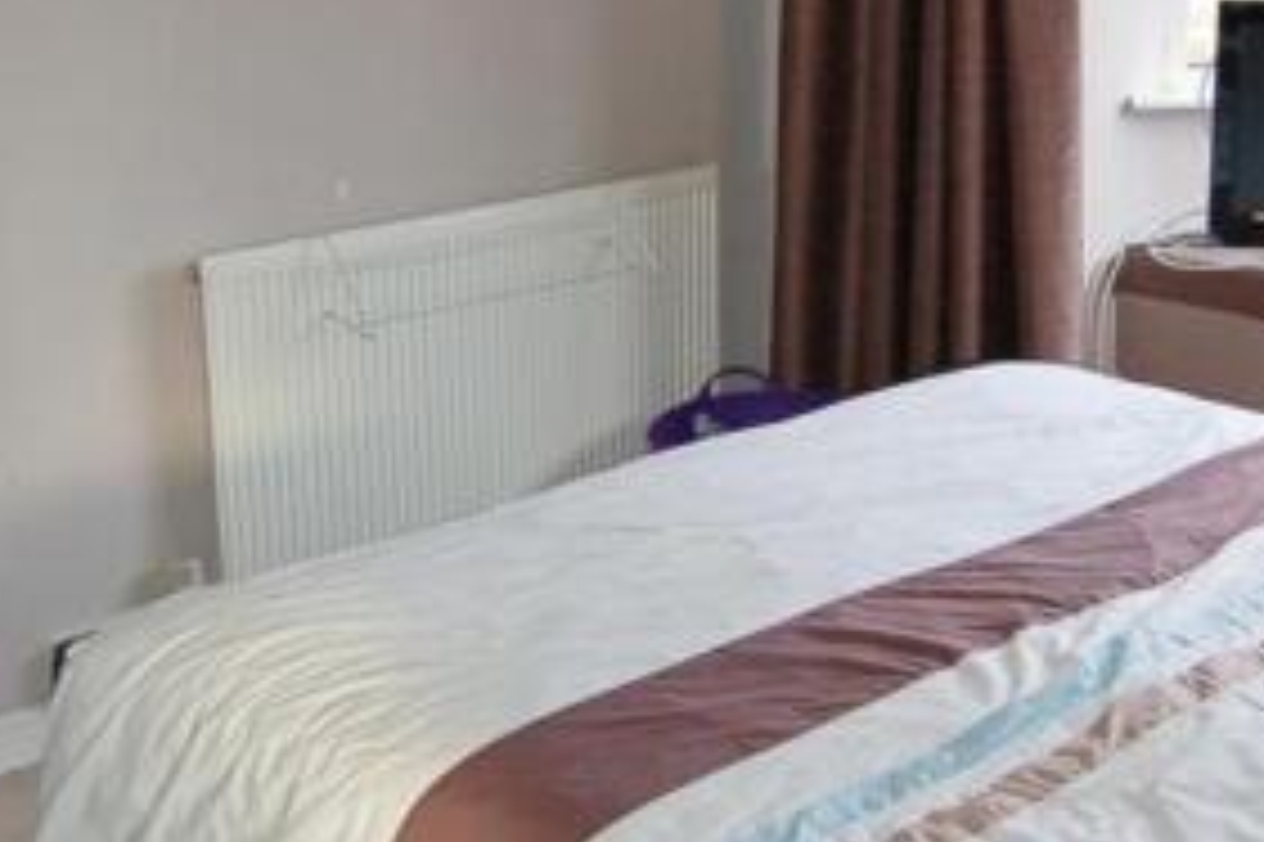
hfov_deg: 31.5
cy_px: 315
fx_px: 2211
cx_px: 900
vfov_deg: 21.5
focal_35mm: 63
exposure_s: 1/80
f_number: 3.5
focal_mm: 18
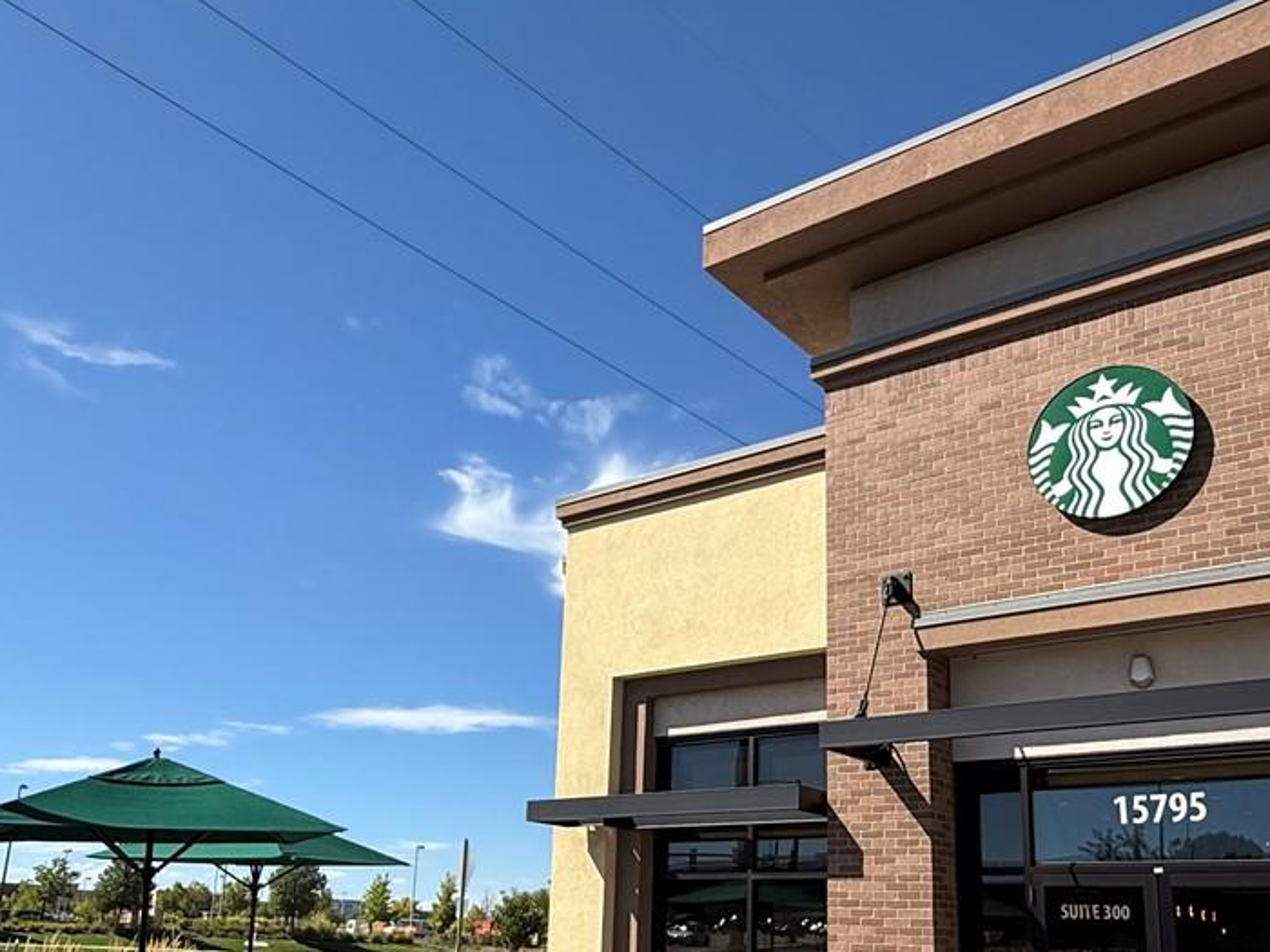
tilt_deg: +13.9
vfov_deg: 43.3
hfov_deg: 56.8
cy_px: 664
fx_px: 1174
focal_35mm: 32
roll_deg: -2.3
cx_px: 628
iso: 50
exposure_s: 1/2165
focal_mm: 2.22
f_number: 2.2
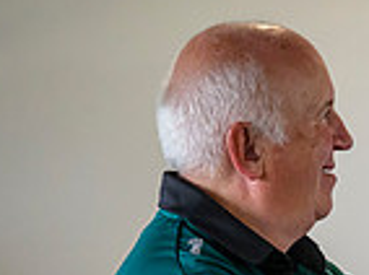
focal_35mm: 921
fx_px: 9801
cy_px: 291
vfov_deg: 1.6
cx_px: 563
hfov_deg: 2.2
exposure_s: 1/500
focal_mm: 200
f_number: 2.8
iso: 3200
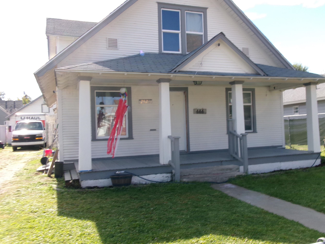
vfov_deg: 44.2
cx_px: 176
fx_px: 300
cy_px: 122
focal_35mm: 32
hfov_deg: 56.7
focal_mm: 5.1
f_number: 10.8
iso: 100
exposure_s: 1/50
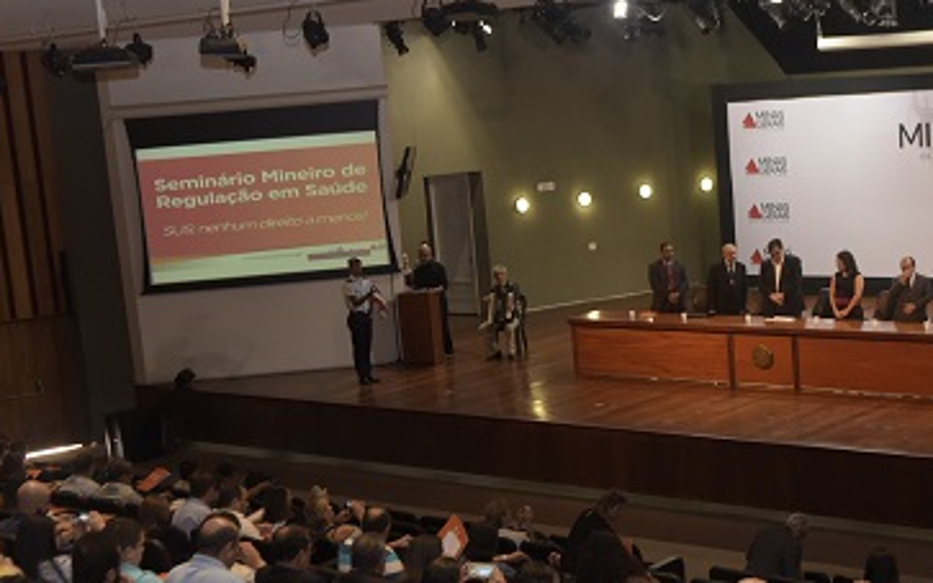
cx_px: 630
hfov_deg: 31.7
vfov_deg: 20.2
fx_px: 1628
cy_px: 413
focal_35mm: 64
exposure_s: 1/100
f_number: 3.5
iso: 2000
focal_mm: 38
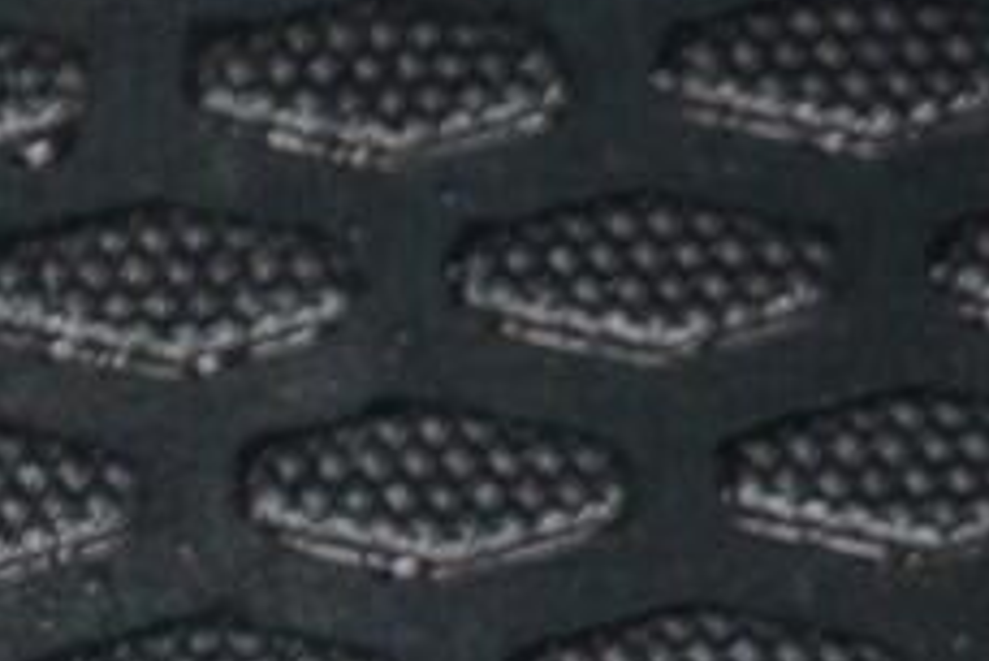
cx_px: -2082
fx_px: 6212
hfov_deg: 7.8
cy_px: 1452
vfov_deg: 5.9
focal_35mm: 226
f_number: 2.8
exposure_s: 1/40
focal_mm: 24
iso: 400
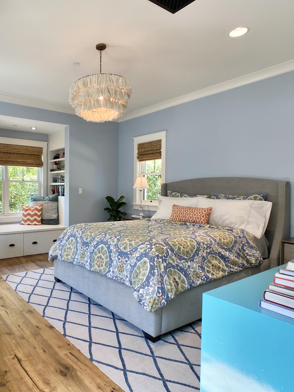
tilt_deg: -1.4
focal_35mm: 36
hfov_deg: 38.7
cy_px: 193
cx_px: 78
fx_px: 408
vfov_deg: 51.4
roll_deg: -0.3
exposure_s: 1/120
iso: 80
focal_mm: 4.25
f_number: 1.8
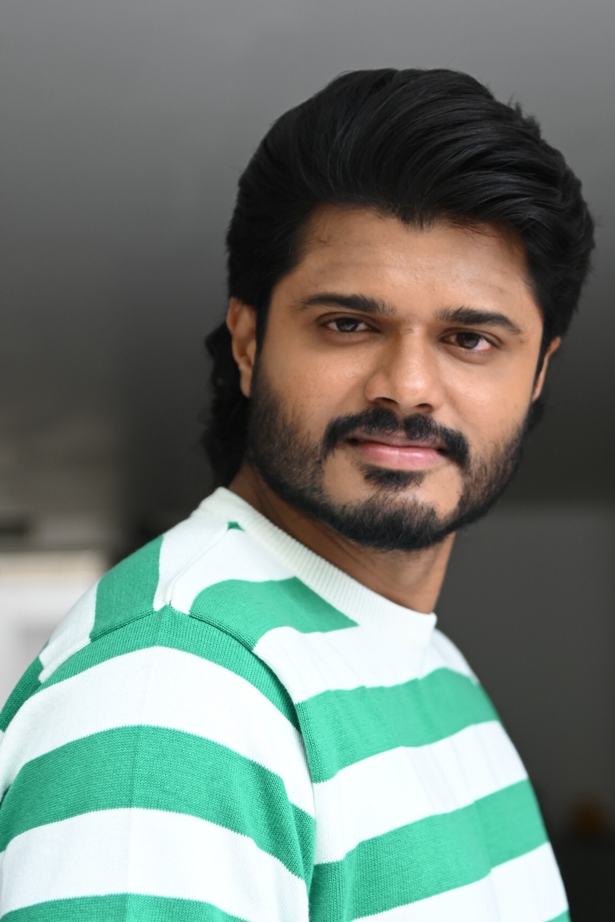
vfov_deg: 21.0
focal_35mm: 97
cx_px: 308
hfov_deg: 14.1
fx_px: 2485
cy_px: 461
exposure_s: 1/200
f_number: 4
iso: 640
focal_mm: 65
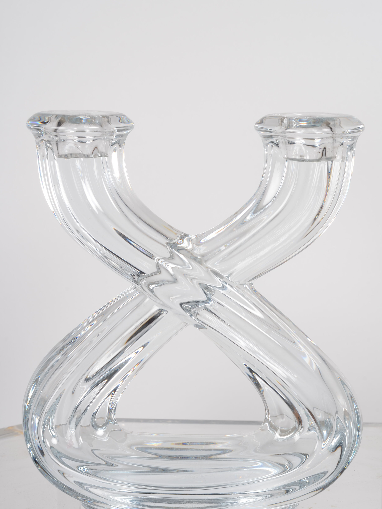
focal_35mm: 82
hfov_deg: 18.0
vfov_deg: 23.8
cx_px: 191
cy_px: 268
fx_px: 1207
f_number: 14
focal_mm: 50
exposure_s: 1/125
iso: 100
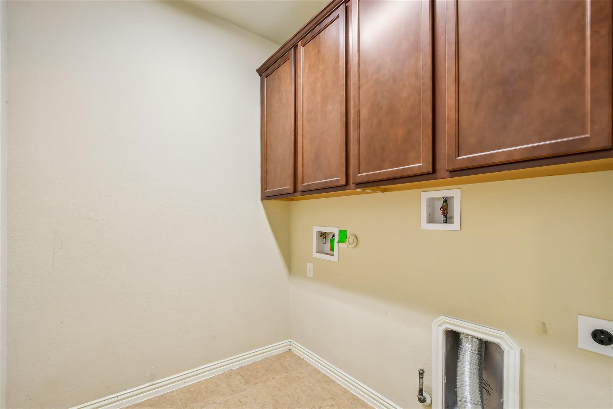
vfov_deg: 77.3
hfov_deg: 100.4
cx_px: 306
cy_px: 204
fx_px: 255
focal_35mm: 15
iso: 400
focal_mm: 10
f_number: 8
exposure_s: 1/15
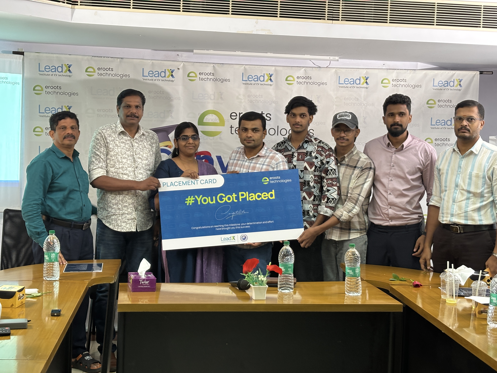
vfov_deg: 28.0
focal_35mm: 52
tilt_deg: -4.4
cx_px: 248
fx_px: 747
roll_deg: -2.1
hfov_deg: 36.8
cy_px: 186
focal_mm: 5.96
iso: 100
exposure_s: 1/50
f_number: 1.6
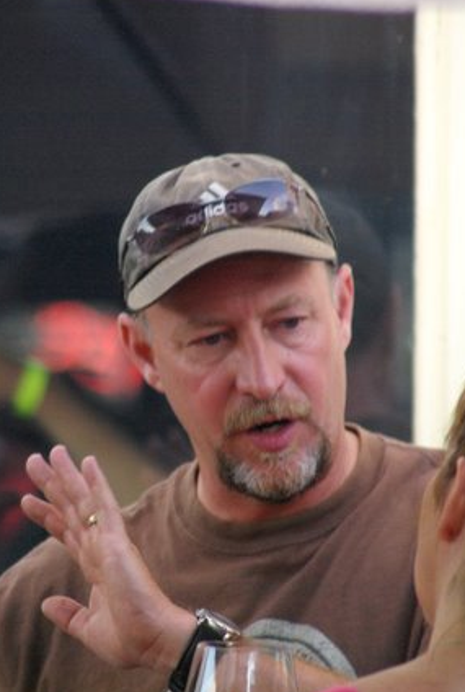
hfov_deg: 2.7
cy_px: 348
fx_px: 9805
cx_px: 255
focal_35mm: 509
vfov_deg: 4.0
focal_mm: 300
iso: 1600
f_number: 5.8
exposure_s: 1/60
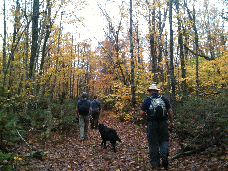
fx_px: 231
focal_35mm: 35
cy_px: 86
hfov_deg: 52.6
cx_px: 114
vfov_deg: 40.7
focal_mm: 3.85
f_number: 2.8
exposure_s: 1/147
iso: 64
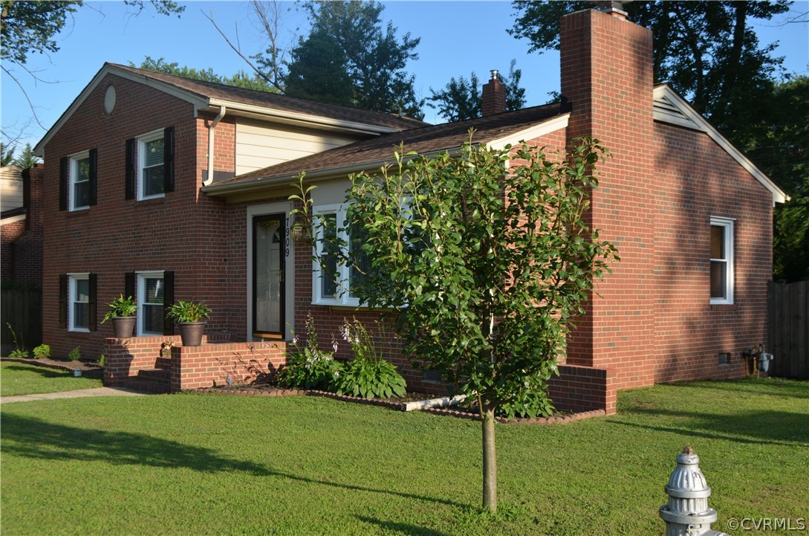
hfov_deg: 49.6
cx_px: 404
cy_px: 268
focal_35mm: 39
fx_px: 874
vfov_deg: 34.1
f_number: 7.1
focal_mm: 26
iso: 100
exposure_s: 1/160
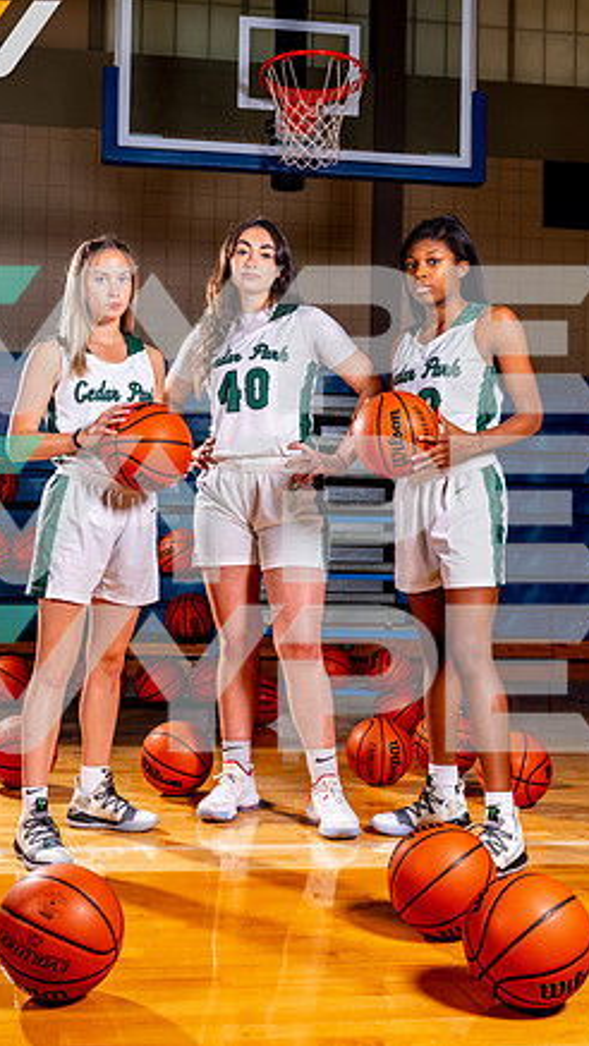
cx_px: 255
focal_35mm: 41
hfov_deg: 29.0
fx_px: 1138
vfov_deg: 49.4
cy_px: 510
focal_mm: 38
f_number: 5.6
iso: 100
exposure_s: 1/125
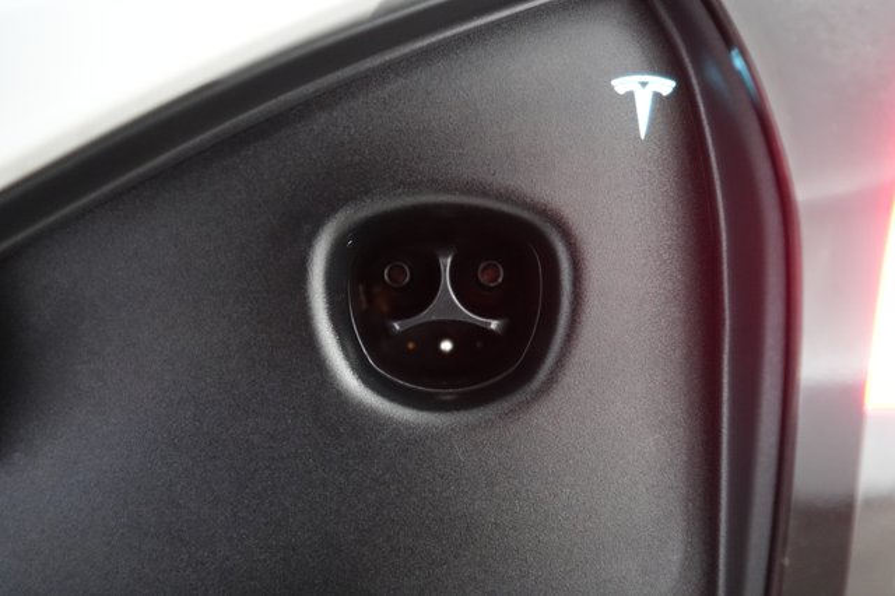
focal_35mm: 25
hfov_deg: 71.5
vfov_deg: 51.2
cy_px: 298
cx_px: 448
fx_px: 621
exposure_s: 1/60
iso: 6400
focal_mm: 25
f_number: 2.8
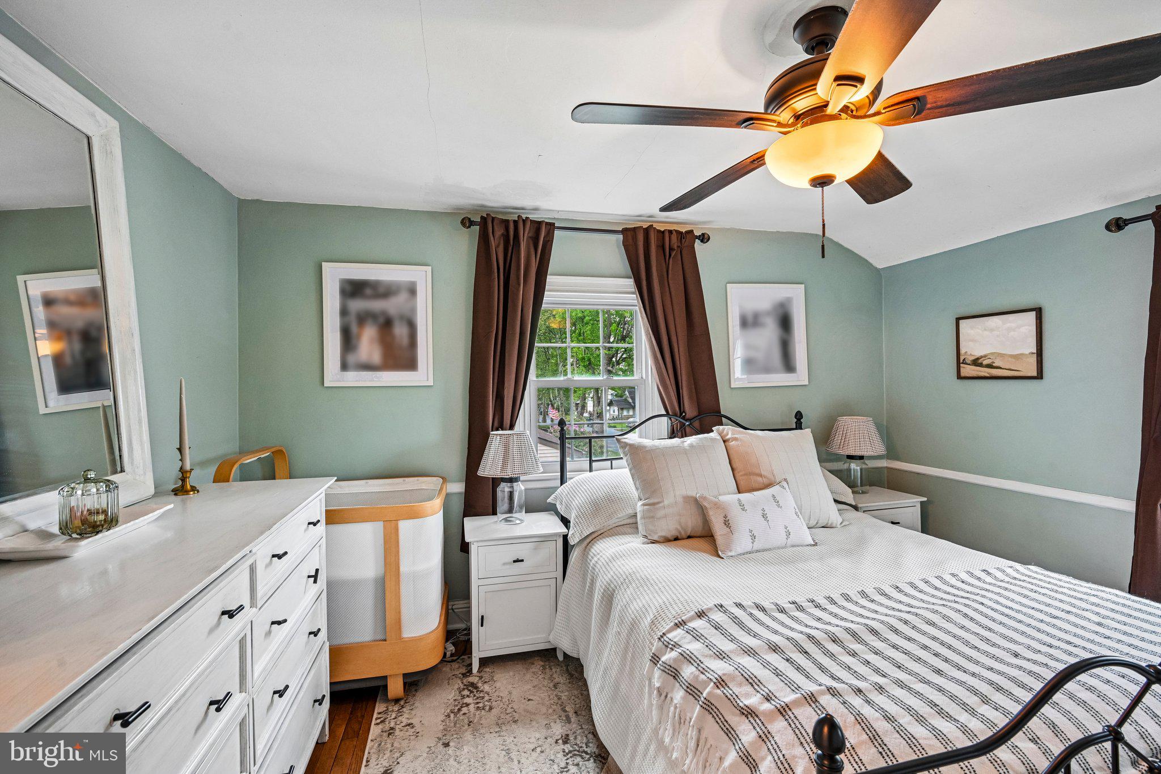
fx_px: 516
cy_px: 387
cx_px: 580
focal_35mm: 16
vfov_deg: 73.7
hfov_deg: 96.7
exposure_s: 1/15
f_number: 8
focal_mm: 16
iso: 800
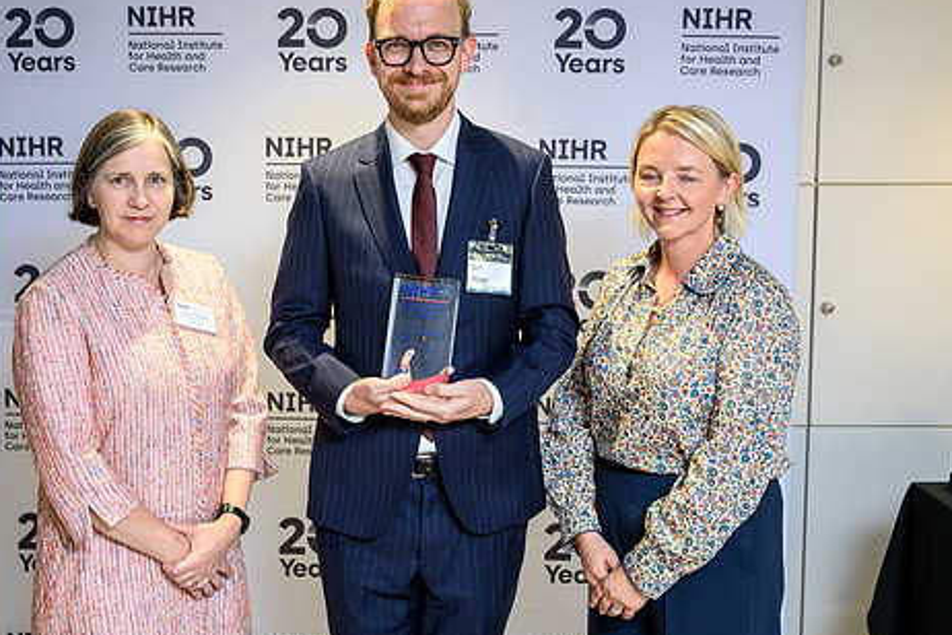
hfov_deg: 40.3
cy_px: 257
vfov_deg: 27.5
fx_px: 1296
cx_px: 414
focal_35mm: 49
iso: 2500
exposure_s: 1/200
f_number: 4.5
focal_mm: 39
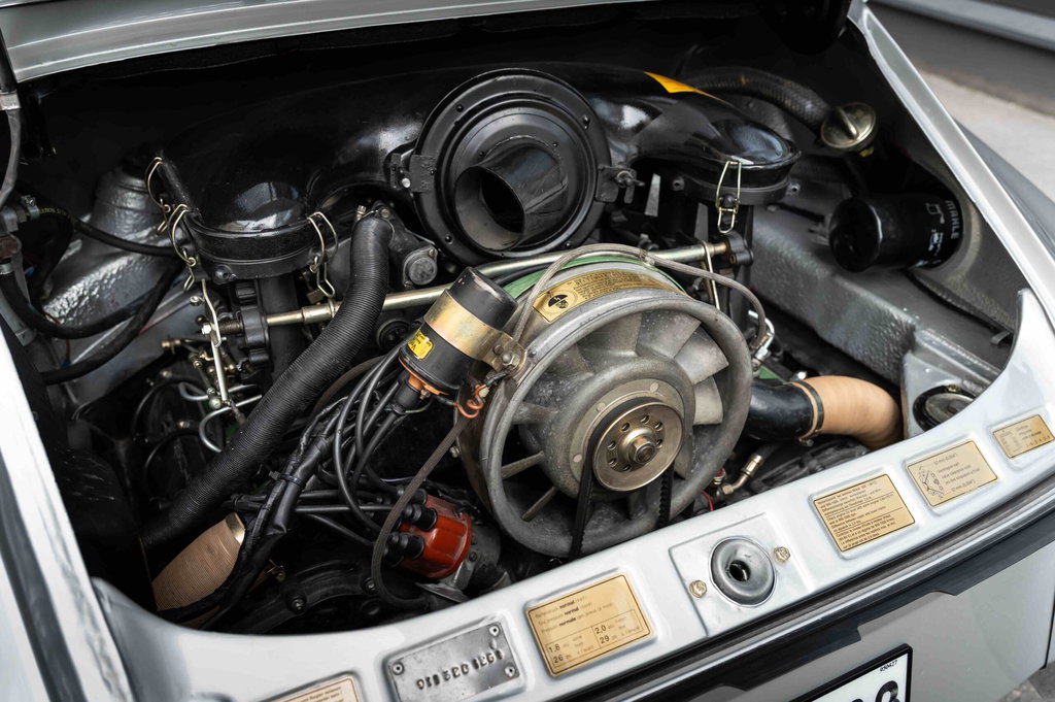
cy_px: 351
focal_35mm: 29
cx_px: 528
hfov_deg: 63.7
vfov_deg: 44.9
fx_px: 849
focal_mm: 29
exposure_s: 1/100
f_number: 4.5
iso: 500
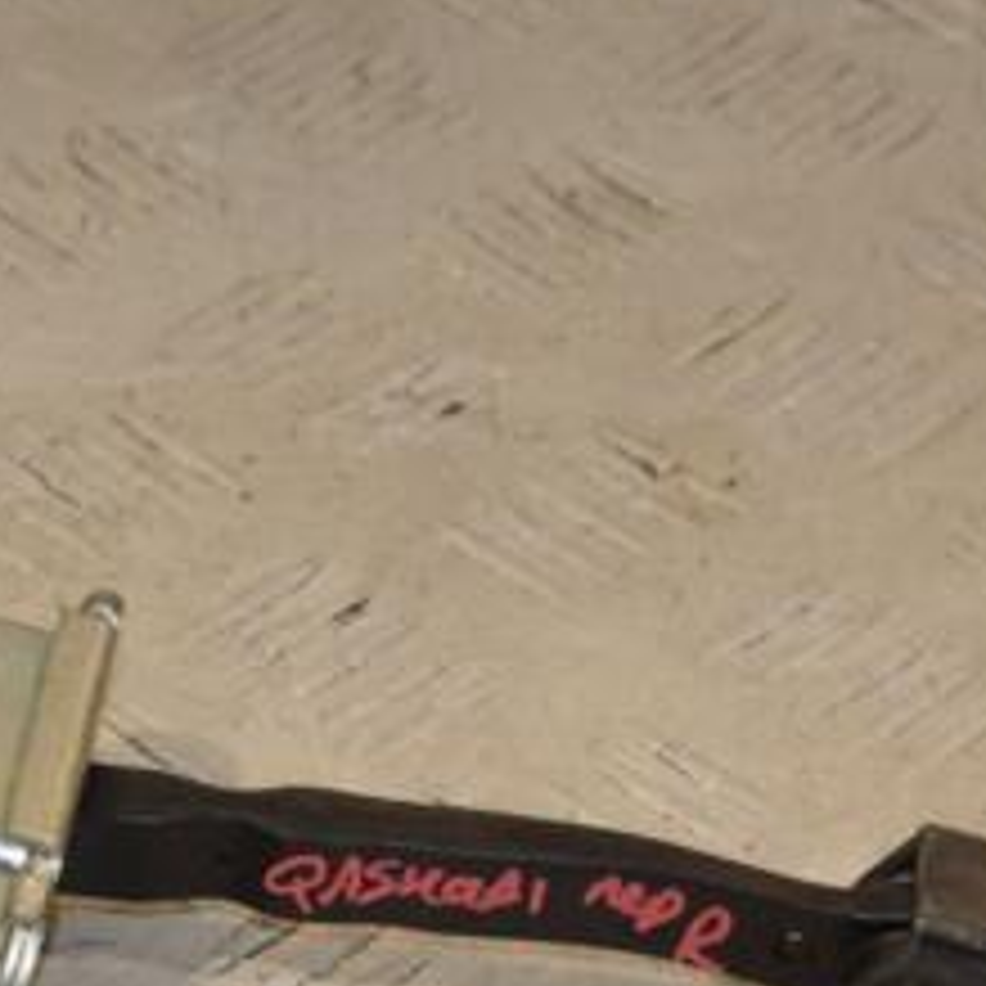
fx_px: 6993
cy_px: 846
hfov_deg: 8.1
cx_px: 387
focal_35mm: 217
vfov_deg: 8.0
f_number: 8
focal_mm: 62
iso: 800
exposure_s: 1/200
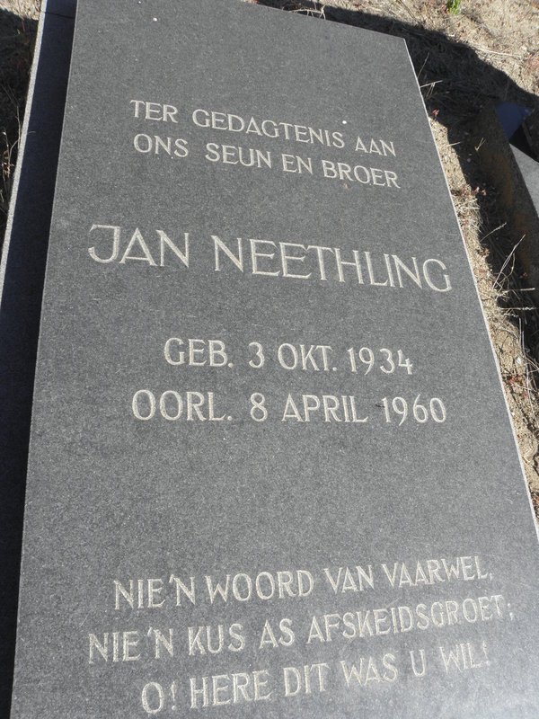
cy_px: 360
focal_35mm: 26
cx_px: 270
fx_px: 540
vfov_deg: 67.3
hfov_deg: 53.1
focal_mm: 4.6
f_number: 5.6
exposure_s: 1/200
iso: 64
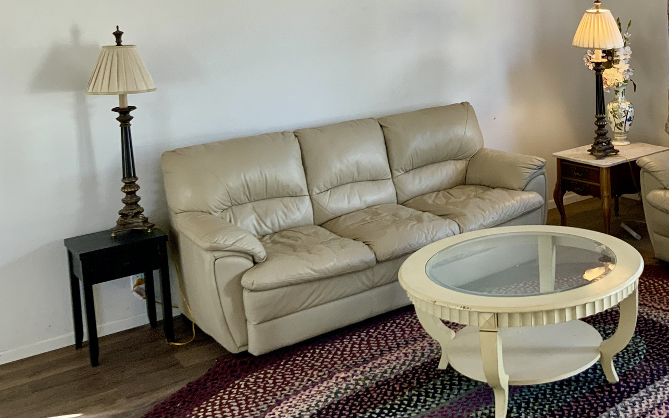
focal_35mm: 49
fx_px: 893
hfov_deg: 39.7
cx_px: 521
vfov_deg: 25.4
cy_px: 33
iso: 40
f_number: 1.8
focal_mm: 3
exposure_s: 1/60
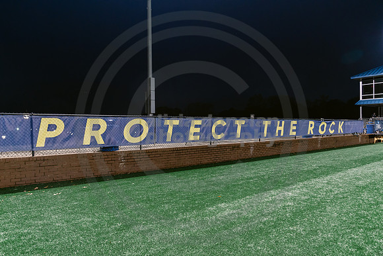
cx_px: 192
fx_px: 255
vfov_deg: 53.2
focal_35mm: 24
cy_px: 128
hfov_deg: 73.7
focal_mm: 24
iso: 2500
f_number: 4
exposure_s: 1/60
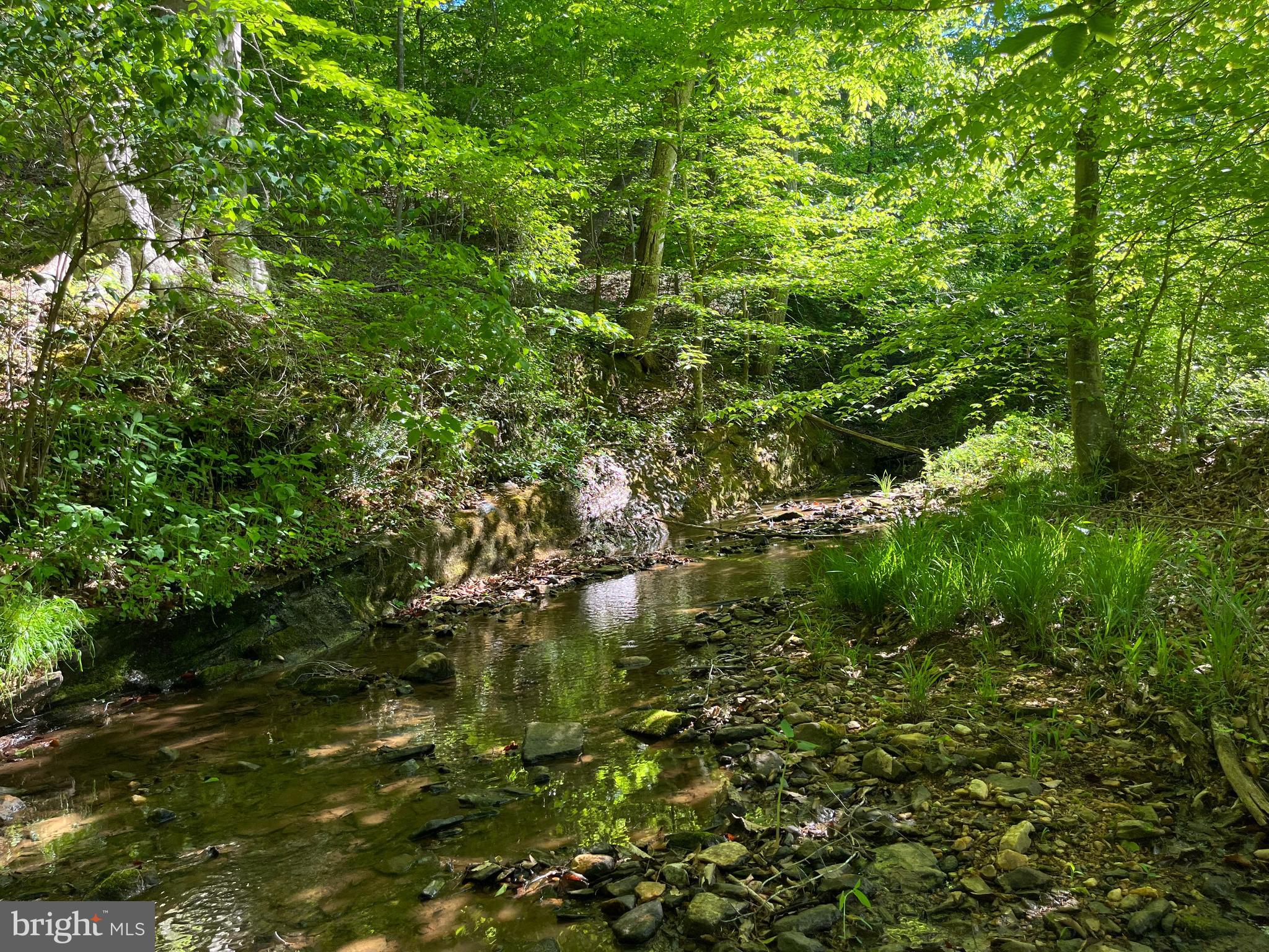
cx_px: 634
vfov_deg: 53.1
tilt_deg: -1.2
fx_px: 953
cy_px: 476
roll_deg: +4.4
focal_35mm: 26
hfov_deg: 67.3
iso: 50
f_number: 1.6
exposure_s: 1/422
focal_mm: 5.1
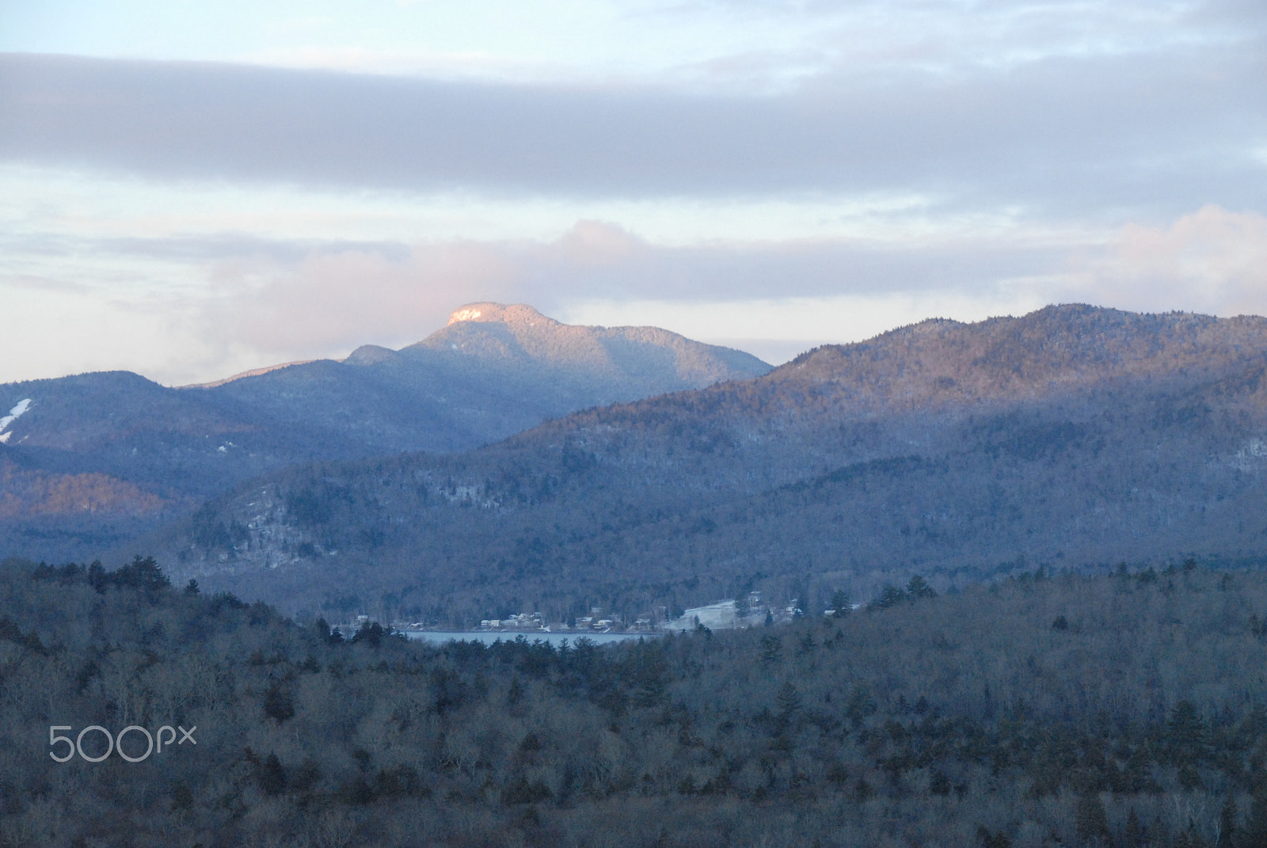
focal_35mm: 123
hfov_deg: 16.6
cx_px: 634
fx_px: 4334
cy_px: 424
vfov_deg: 11.2
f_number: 8
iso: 1600
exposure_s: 1/125
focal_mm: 82
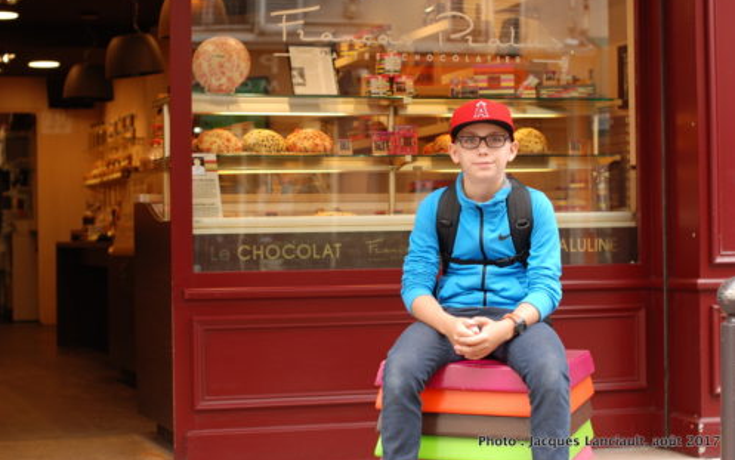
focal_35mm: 77
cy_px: 215
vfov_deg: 17.0
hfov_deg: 26.8
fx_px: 1543
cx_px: 368
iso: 100
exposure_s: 1/60
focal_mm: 50
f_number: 4
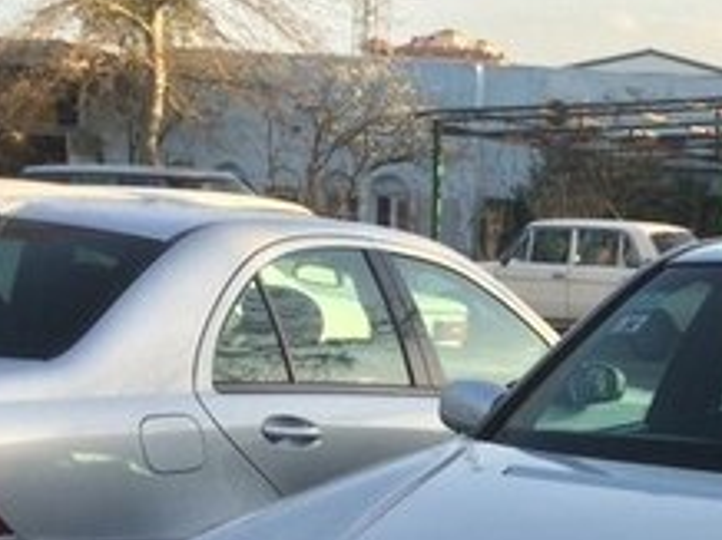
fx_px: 1833
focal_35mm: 88
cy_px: 701
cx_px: 739
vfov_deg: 15.9
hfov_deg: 21.4
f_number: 2.2
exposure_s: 1/334
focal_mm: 4.15
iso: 32
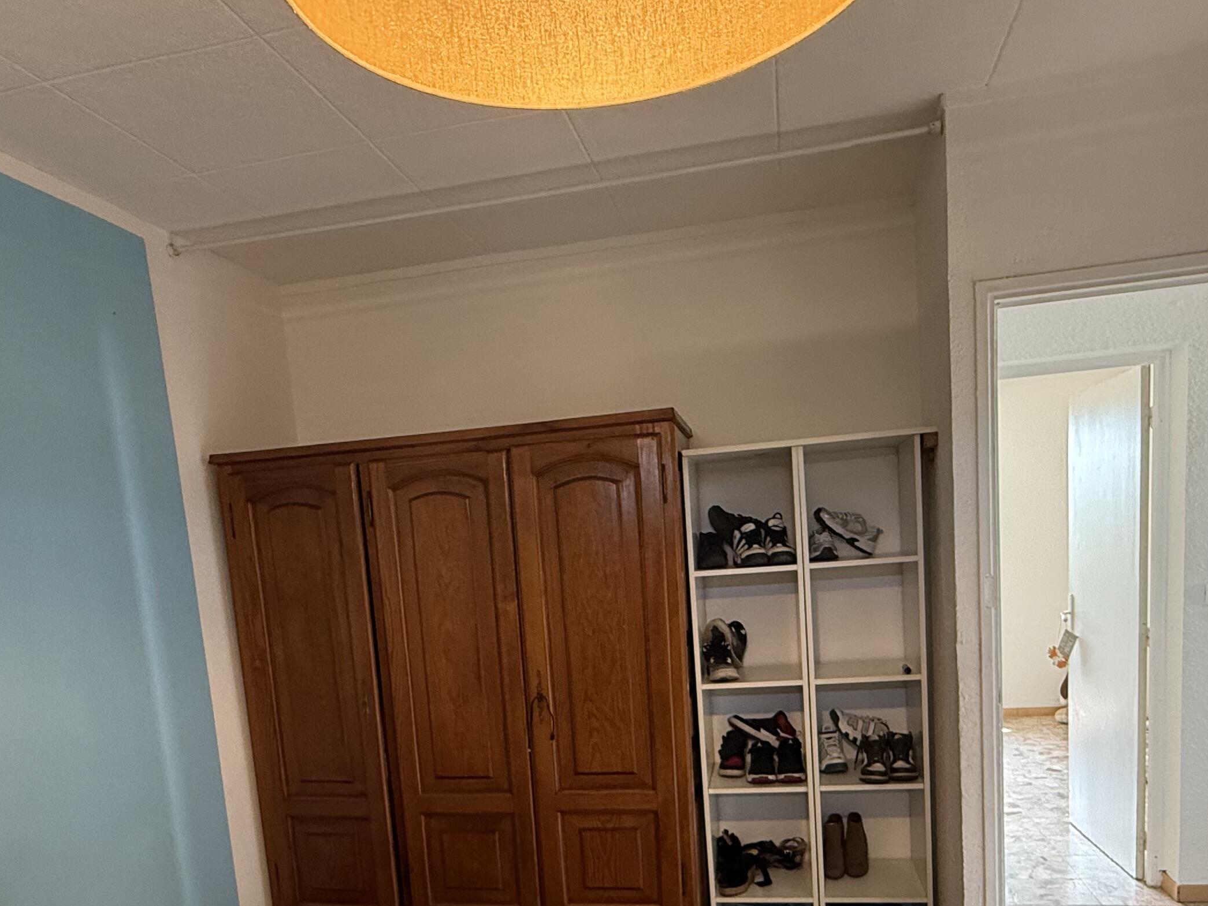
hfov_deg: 65.3
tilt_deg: -8.6
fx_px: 942
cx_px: 597
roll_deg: +4.2
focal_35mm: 27
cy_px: 697
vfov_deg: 49.0
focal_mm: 2.22
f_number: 2.2
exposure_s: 1/50
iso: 320
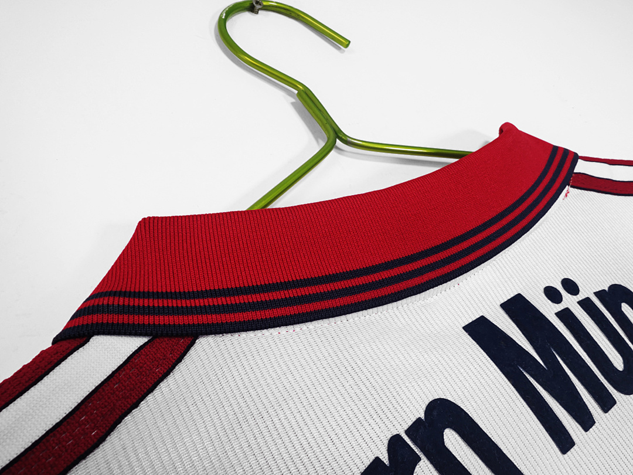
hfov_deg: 73.9
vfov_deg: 58.9
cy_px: 238
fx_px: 421
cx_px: 316
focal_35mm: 23
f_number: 2.2
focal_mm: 2.59
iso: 189
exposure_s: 1/100
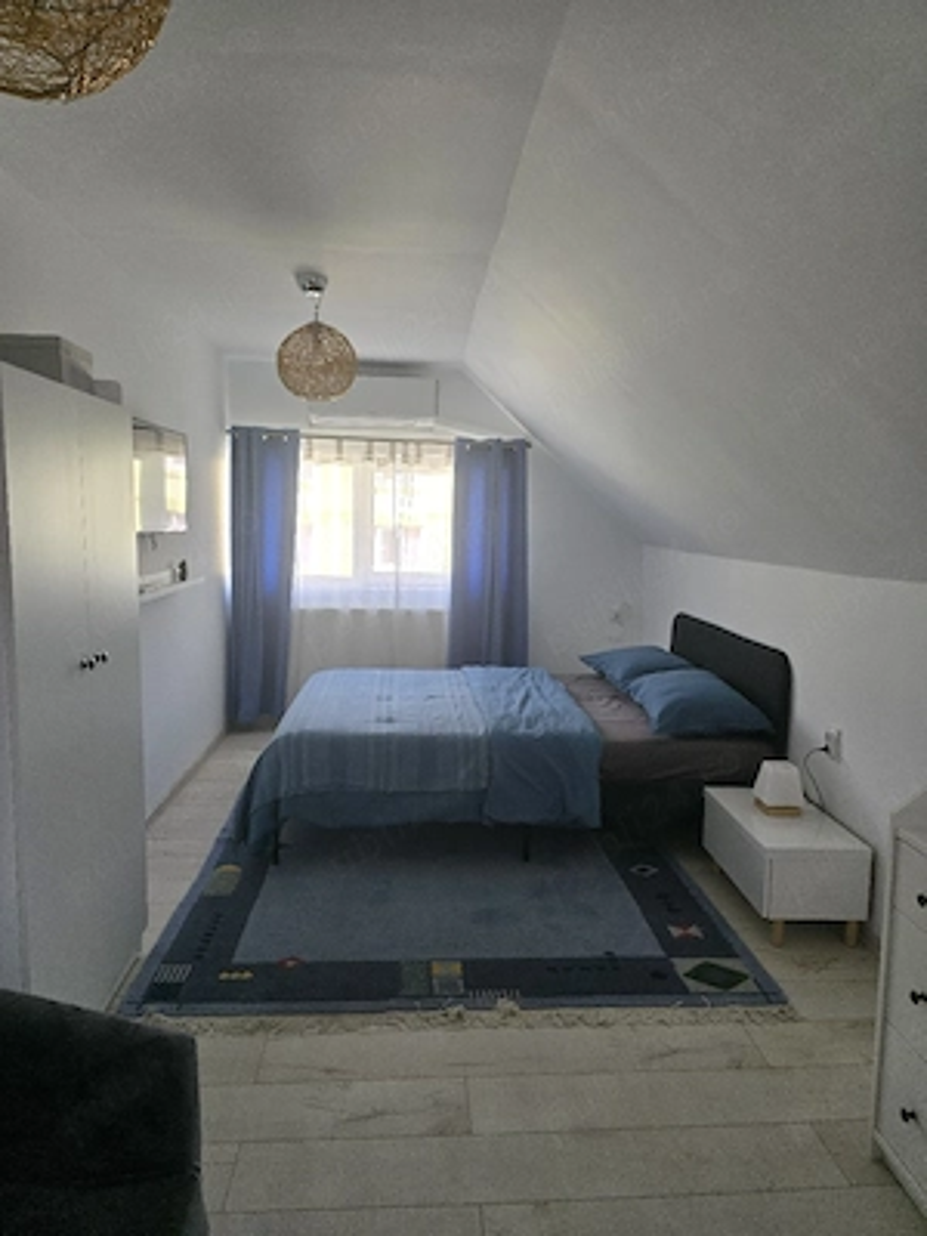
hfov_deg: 58.9
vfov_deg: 73.9
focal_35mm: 23
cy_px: 618
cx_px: 464
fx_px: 821
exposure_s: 1/182
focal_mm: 6.3
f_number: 1.7
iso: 100
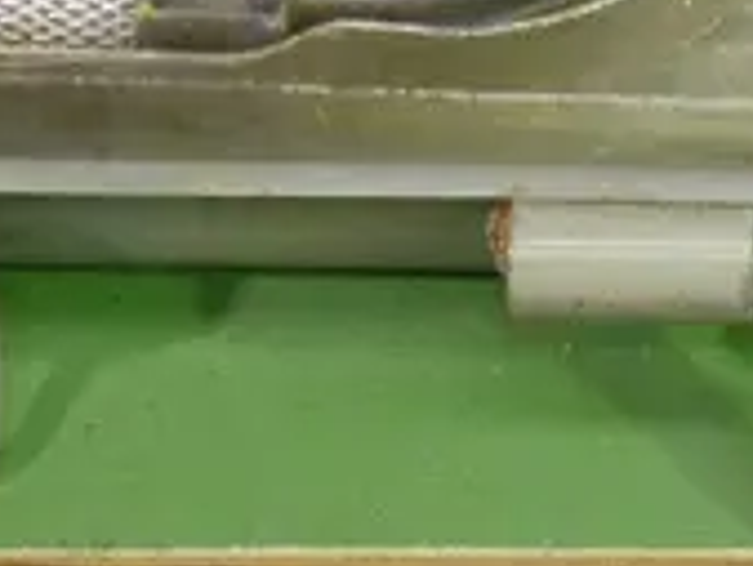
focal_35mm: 339
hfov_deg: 5.7
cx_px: 1546
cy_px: -920
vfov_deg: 4.3
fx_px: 7379
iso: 3200
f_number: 5.4
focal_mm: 28
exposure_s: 1/80
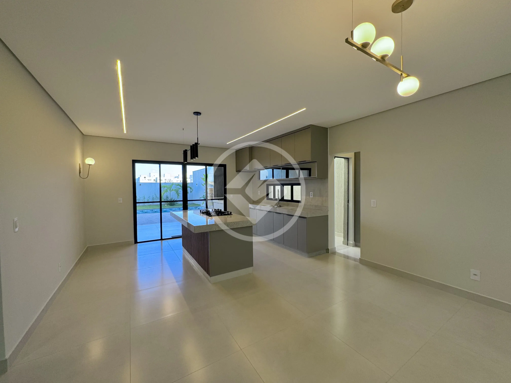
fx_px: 207
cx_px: 256
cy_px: 192
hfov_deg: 102.1
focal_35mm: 14
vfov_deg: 85.7
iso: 100
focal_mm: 2.22
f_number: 2.2
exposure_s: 1/120
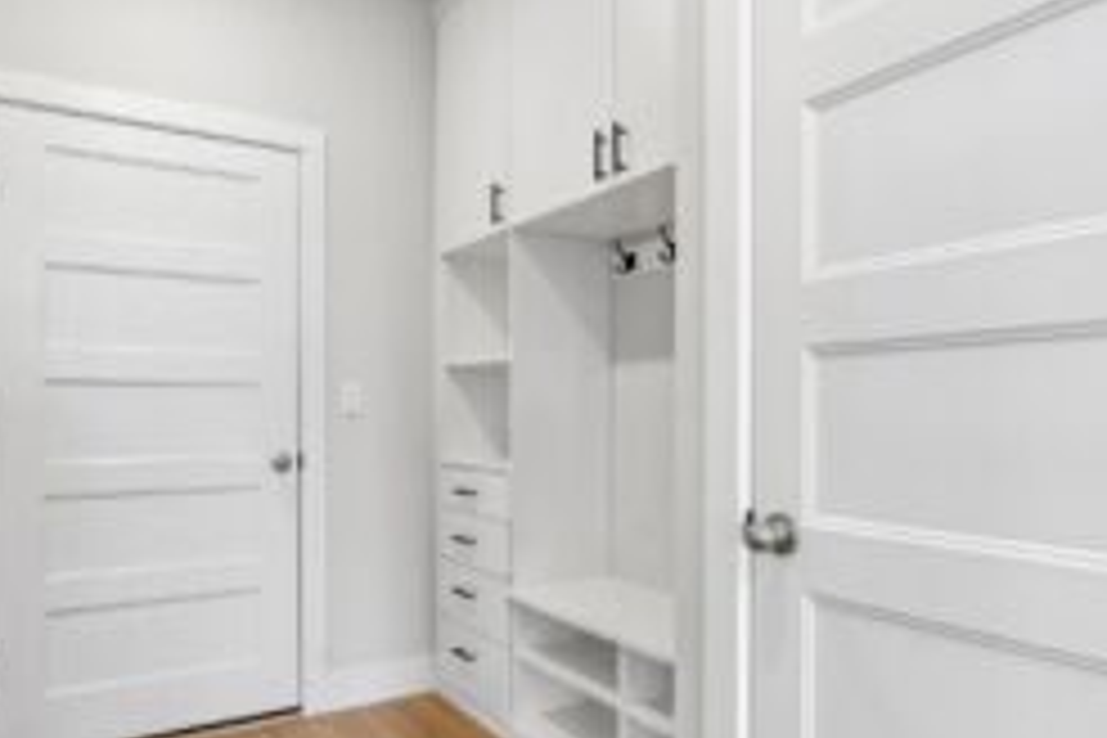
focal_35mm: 26
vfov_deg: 49.5
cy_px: 412
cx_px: 585
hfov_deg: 69.3
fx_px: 799
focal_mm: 16
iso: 400
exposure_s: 1/15
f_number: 8
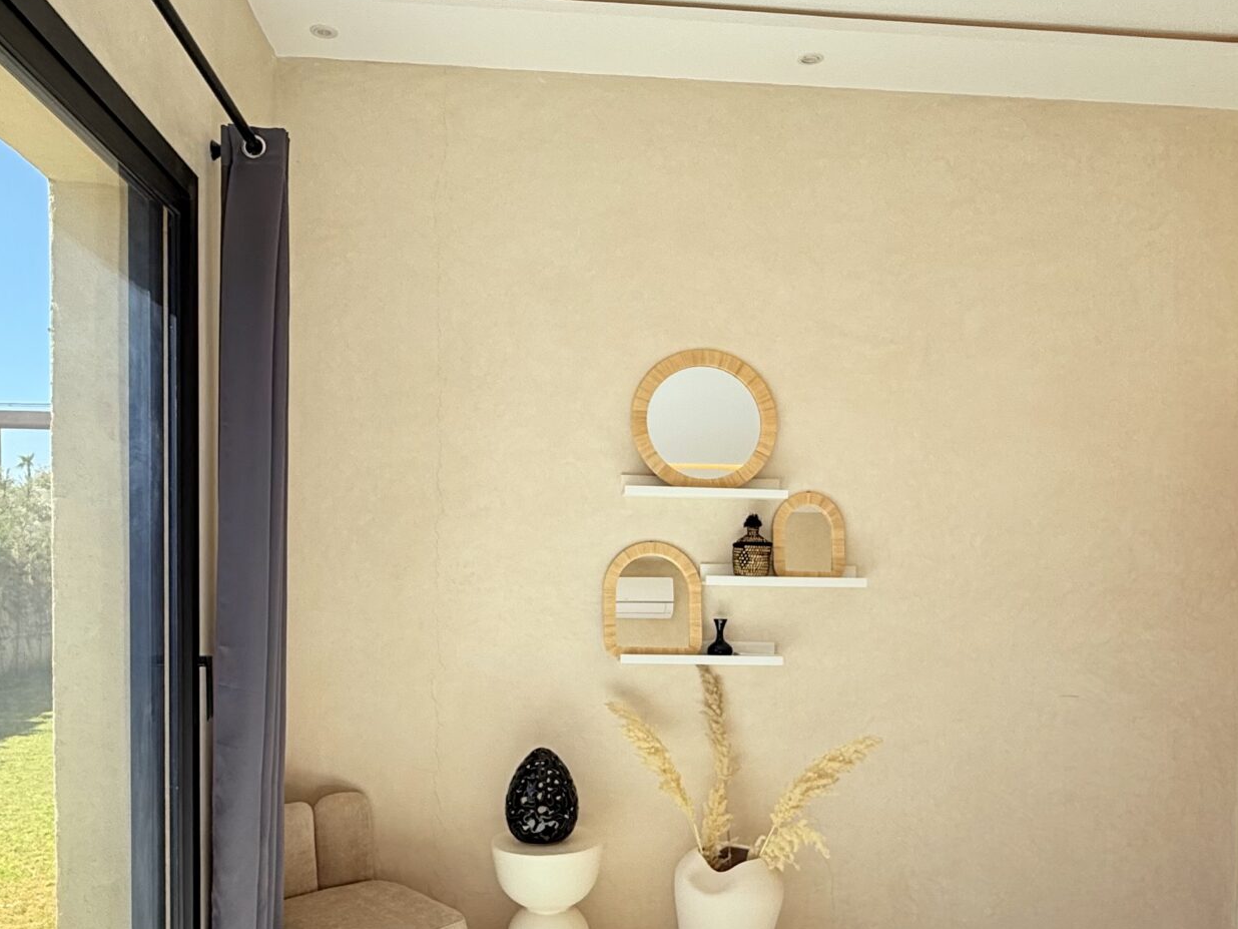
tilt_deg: -2.1
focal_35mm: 29
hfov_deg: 61.7
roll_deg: -1.3
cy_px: 595
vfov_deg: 47.7
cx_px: 606
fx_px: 1037
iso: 50
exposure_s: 1/590
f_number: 2.2
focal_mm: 2.22
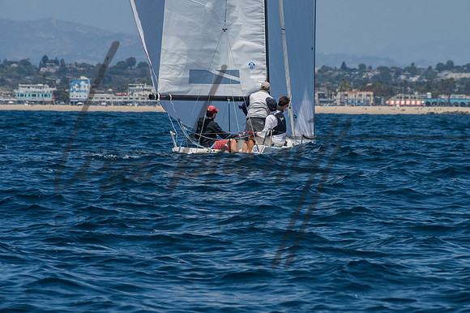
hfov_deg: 4.6
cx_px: 235
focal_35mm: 450
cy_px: 156
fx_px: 5871
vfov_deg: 3.1
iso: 640
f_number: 14
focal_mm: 300
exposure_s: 1/1000
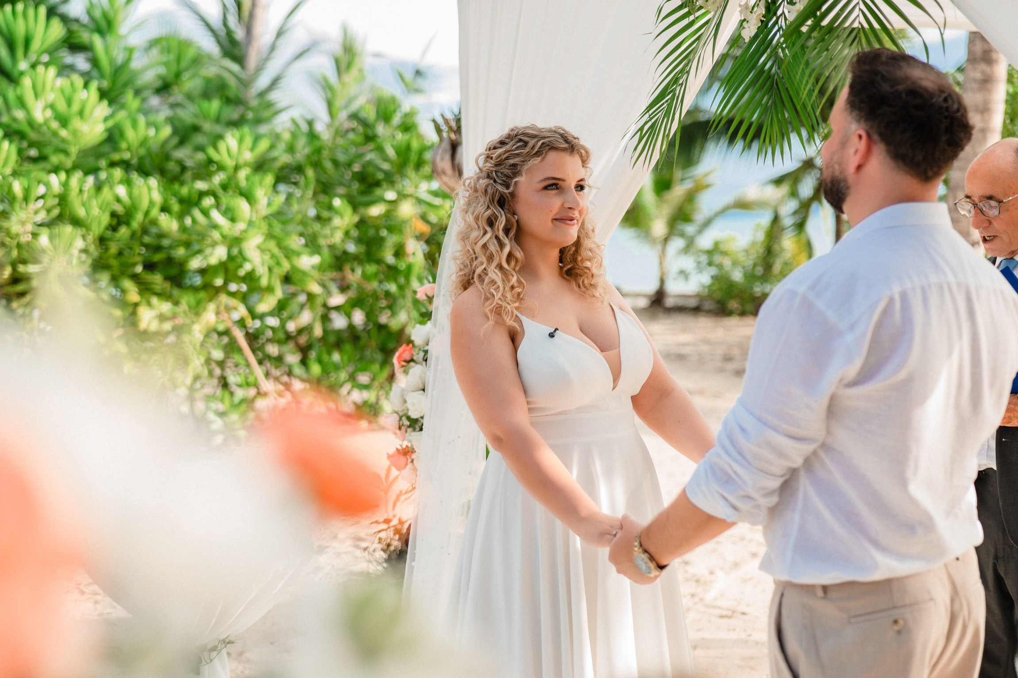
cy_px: 339
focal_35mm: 51
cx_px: 509
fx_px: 1429
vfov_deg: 26.7
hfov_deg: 39.2
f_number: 2.2
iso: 250
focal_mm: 50
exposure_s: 1/400
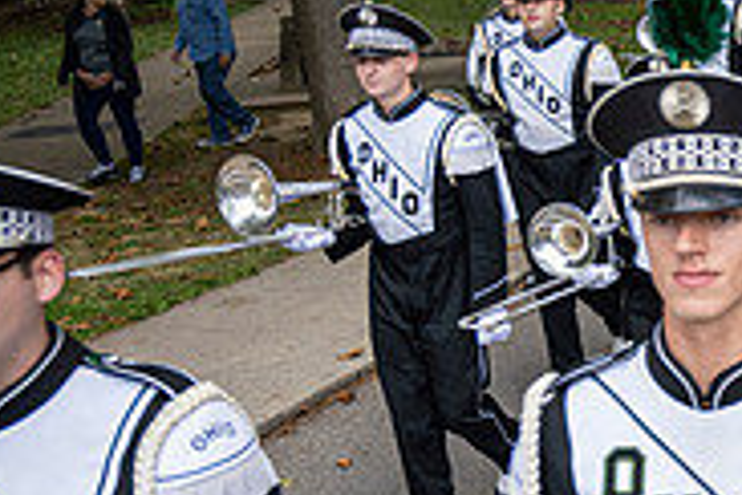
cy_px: 290
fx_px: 1566
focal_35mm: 76
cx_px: 1087
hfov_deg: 22.3
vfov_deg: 17.9
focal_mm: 24
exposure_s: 1/1000
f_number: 4
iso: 500
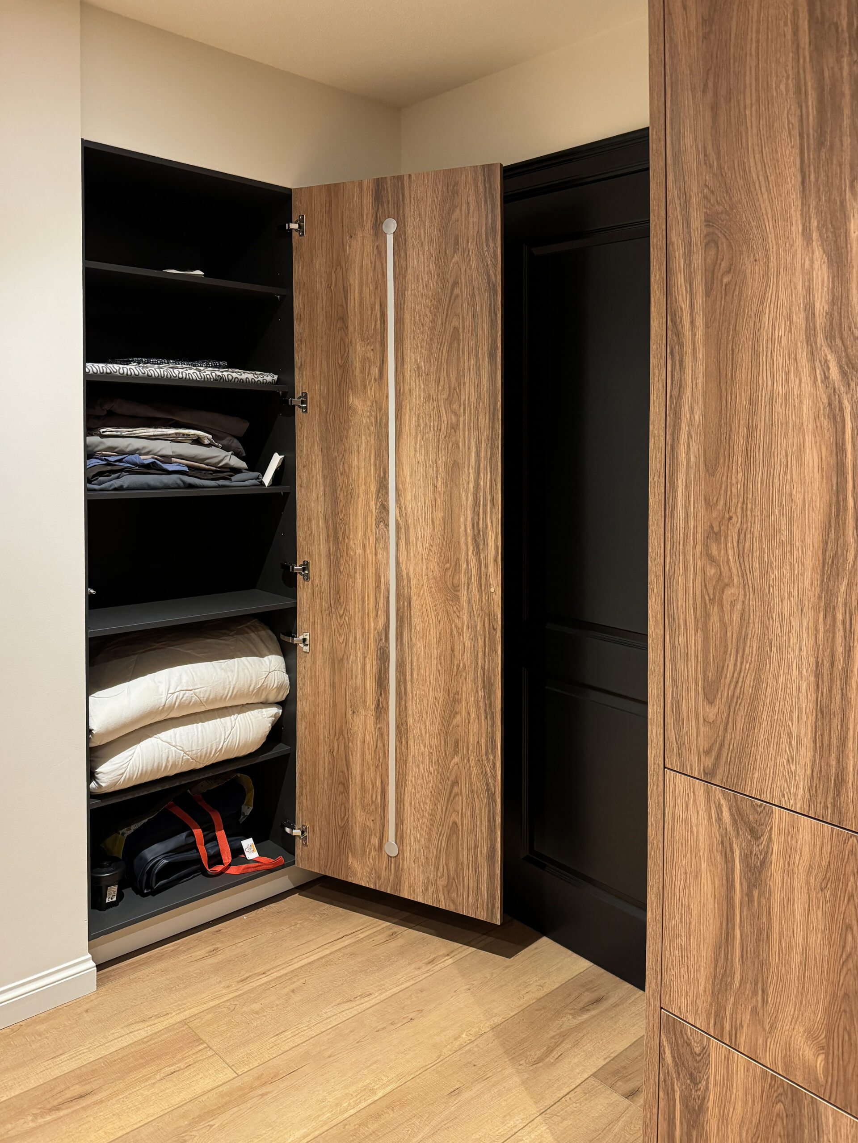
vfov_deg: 71.6
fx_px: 793
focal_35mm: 24
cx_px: 429
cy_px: 572
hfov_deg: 56.8
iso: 640
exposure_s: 1/33
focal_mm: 6.86
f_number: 1.78
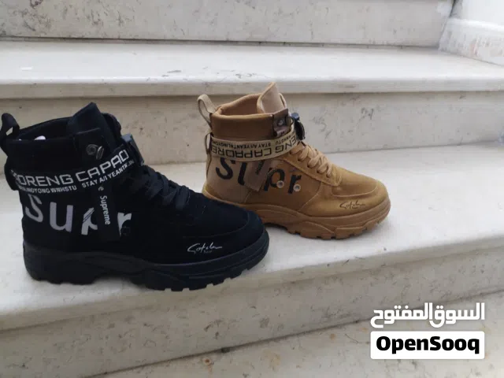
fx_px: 422
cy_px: 189
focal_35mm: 29
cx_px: 252
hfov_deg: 61.7
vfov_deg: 48.2
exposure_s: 1/25
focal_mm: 4.75
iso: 1027
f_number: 1.8
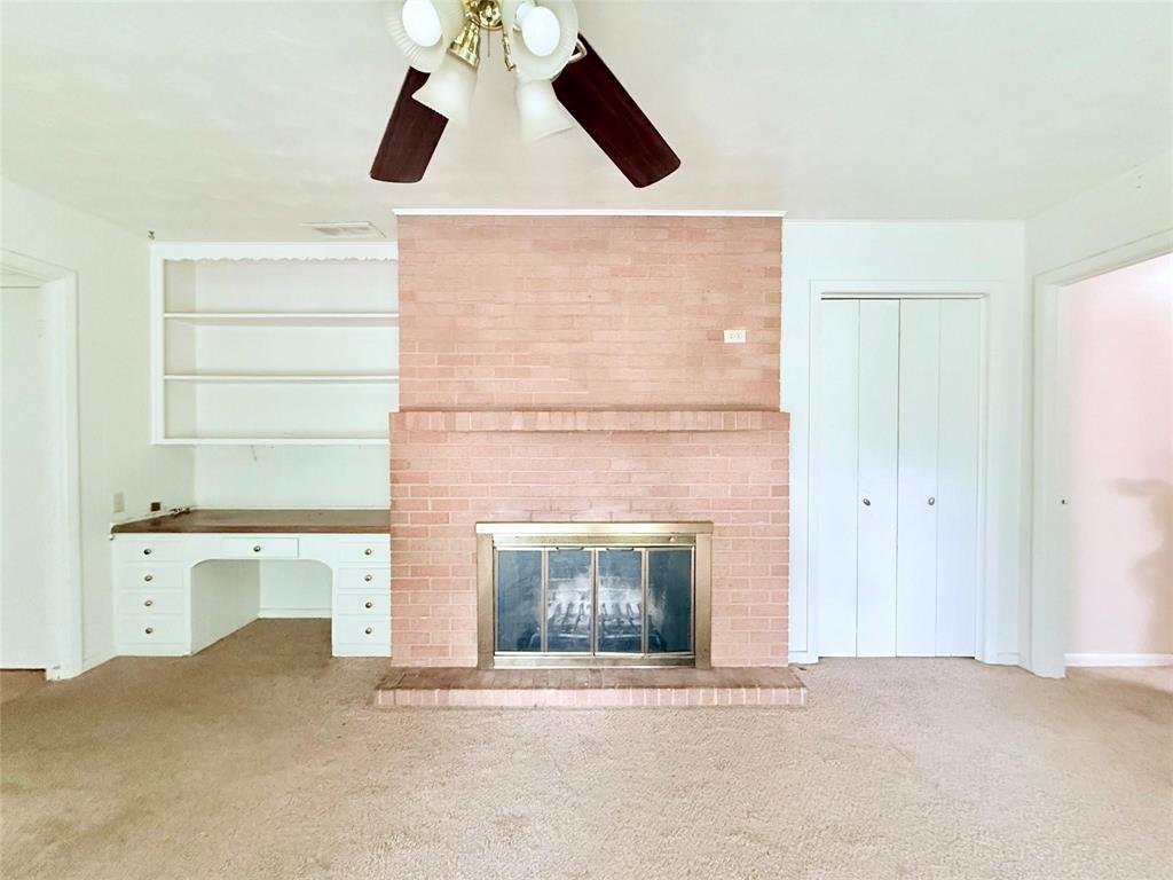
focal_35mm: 14
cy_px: 440
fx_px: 474
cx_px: 586
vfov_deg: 85.7
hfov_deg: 102.1
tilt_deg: -1.1
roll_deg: -0.5
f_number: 2.2
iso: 800
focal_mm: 2.22
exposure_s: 1/60
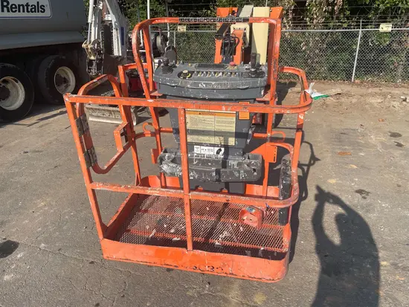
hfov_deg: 67.3
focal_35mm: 26
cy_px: 154
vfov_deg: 53.1
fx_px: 307
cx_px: 204
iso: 32
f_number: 1.6
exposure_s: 1/3040
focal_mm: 4.2
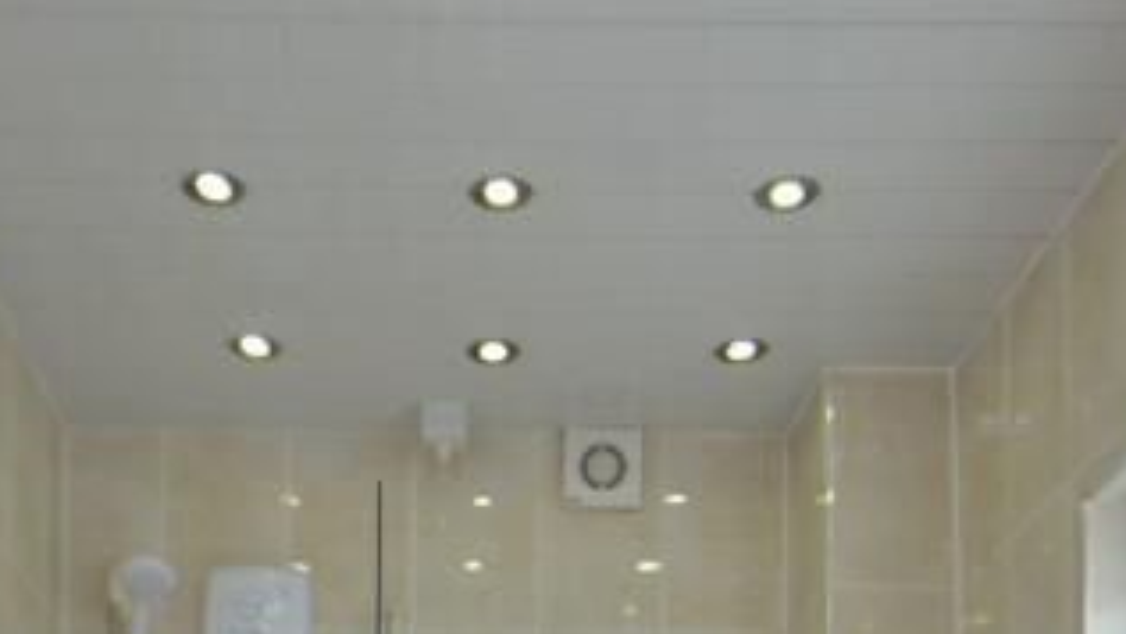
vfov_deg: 18.3
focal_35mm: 51
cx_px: 588
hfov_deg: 40.6
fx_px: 1523
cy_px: 1158
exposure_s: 1/90
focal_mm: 10
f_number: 4.8
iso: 400
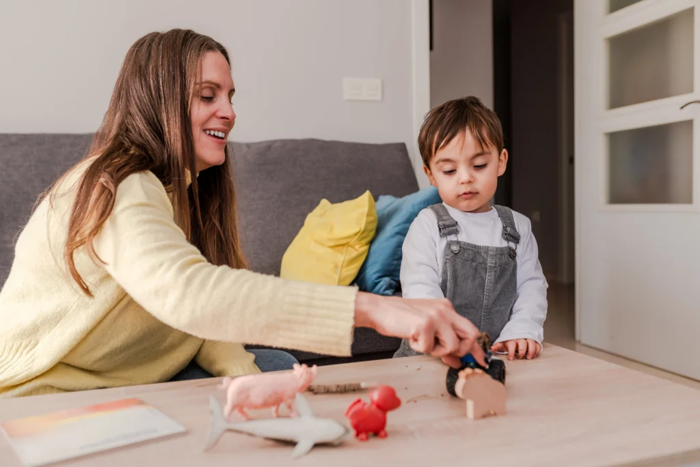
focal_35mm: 35
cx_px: 350
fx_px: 681
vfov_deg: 37.9
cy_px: 234
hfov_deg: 54.4
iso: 640
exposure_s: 1/320
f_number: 3.5
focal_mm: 35
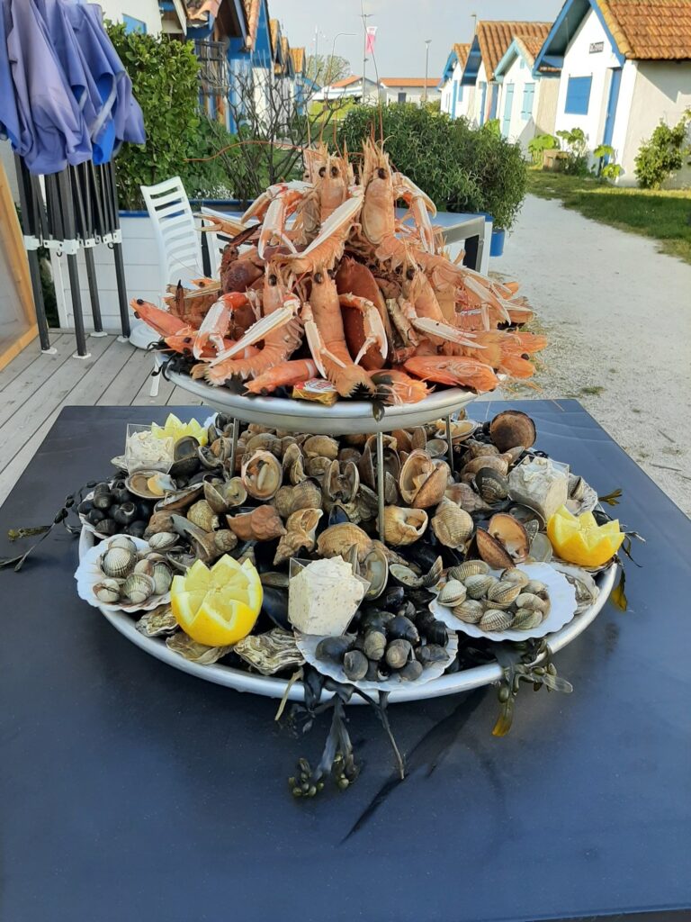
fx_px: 692
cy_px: 461
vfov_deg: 67.3
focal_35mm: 26
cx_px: 346
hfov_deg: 53.1
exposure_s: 1/463
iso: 40
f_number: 1.7
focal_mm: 3.93
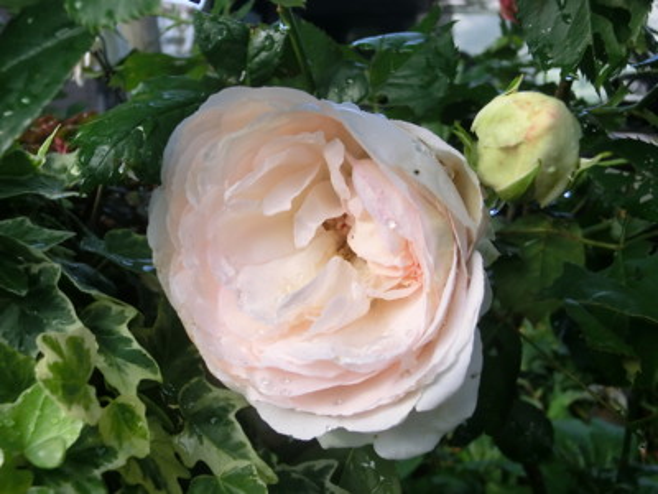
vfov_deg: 34.3
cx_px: 329
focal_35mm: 42
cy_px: 247
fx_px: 798
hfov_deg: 44.8
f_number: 4
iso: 80
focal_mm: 7.38
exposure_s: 1/250
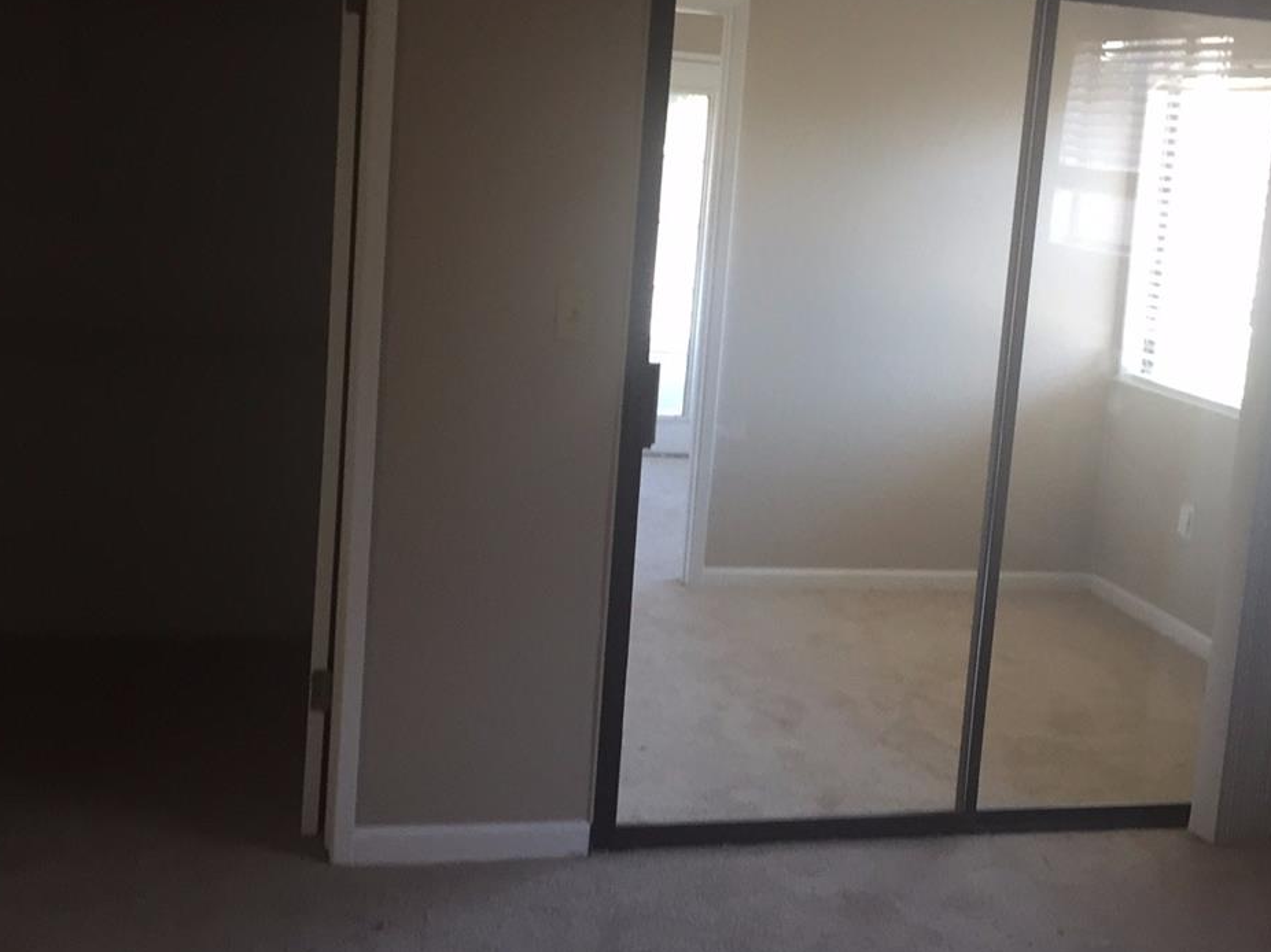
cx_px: 748
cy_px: 381
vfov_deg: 30.8
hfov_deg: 40.3
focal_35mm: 47
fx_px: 1725
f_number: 2.2
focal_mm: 4.15
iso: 80
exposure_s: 1/30
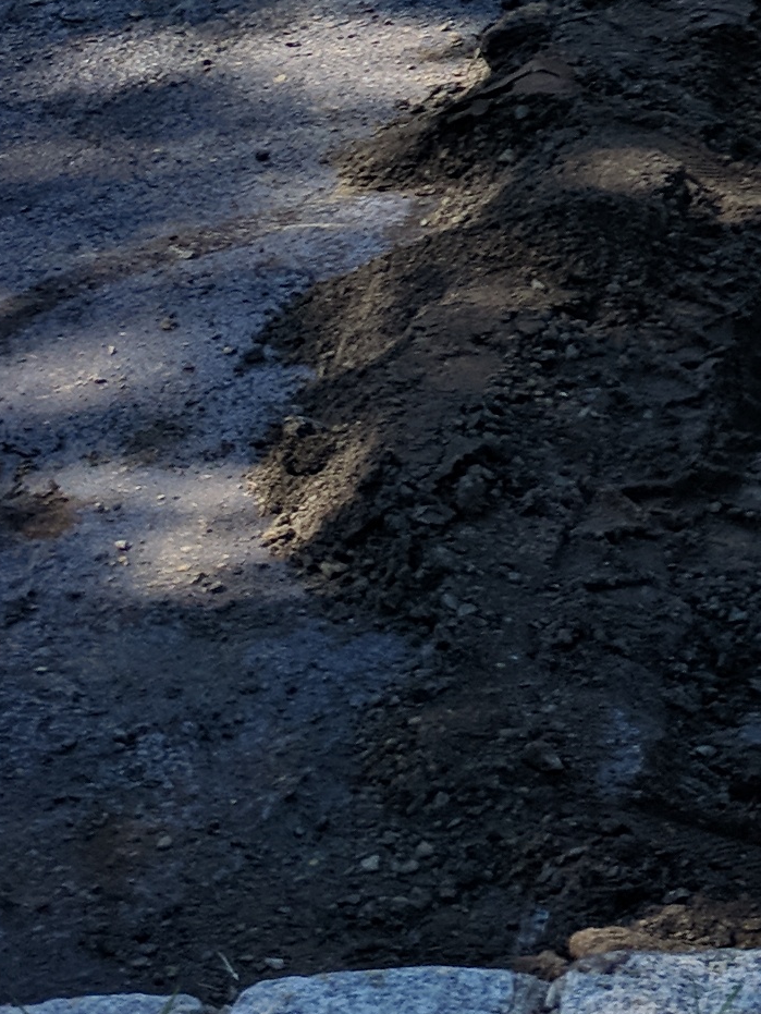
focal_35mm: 113
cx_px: 1403
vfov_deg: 16.4
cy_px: -314
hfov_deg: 12.0
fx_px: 3310
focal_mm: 4.67
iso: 50
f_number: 2
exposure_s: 1/1224
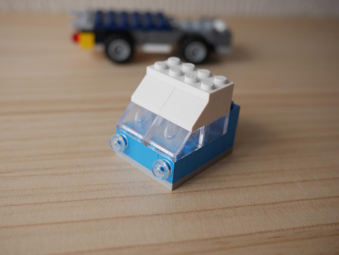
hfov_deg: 46.8
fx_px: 392
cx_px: 170
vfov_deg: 36.0
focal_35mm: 40
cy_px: 128
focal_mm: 20
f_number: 2.8
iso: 200
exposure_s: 1/500
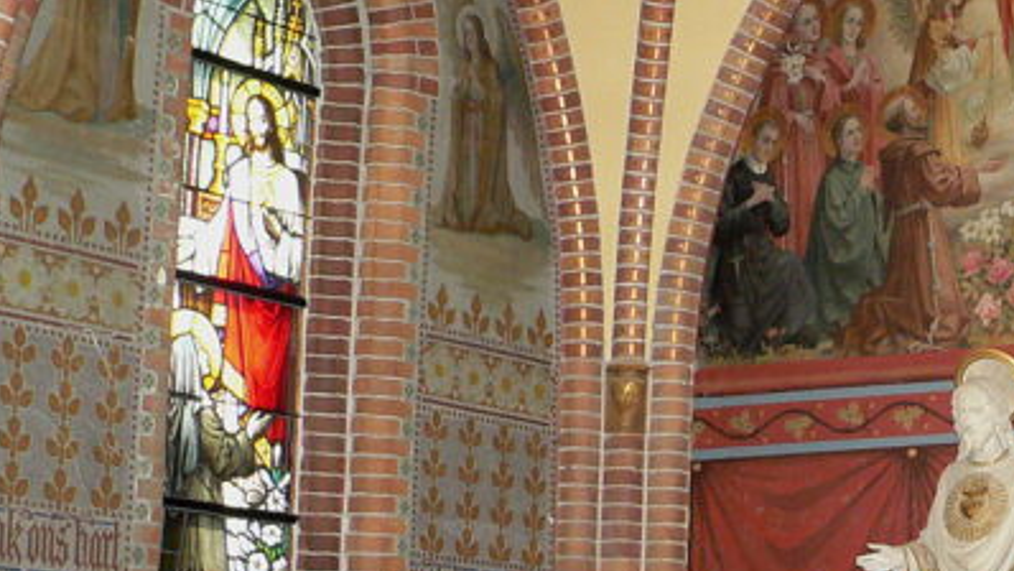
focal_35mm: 101
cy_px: 507
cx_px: 1294
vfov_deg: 11.9
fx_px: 2716
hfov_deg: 19.6
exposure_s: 1/60
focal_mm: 6
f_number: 2.8
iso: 200
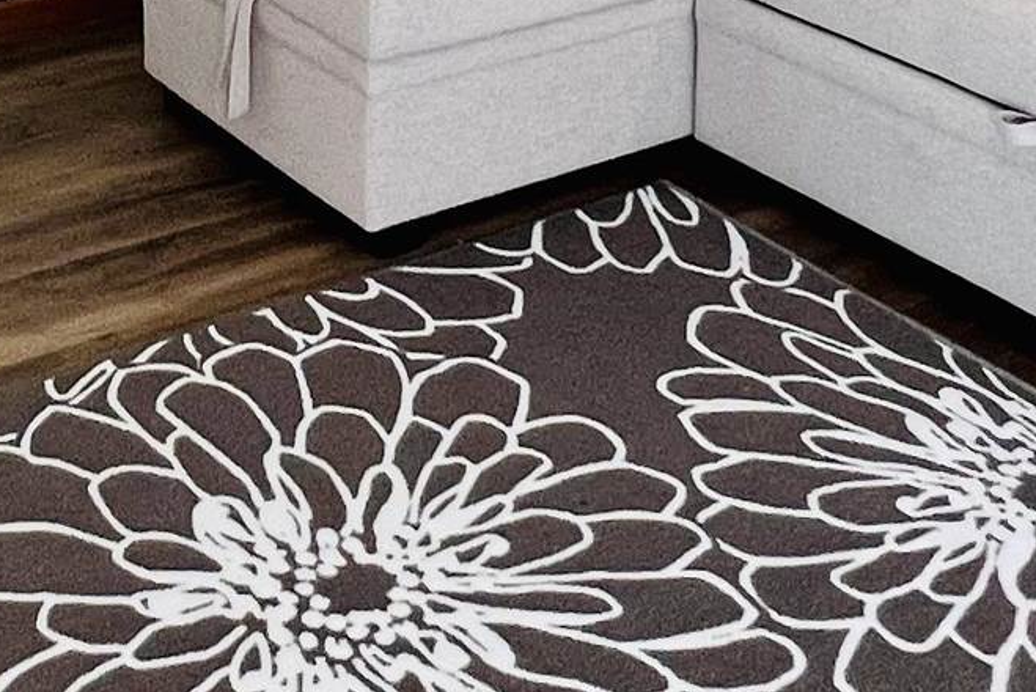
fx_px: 1814
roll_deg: -0.1
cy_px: -665
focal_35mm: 63
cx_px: 206
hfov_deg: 31.1
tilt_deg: -2.7
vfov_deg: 16.7
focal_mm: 1.57
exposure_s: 1/120
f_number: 1.8
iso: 100
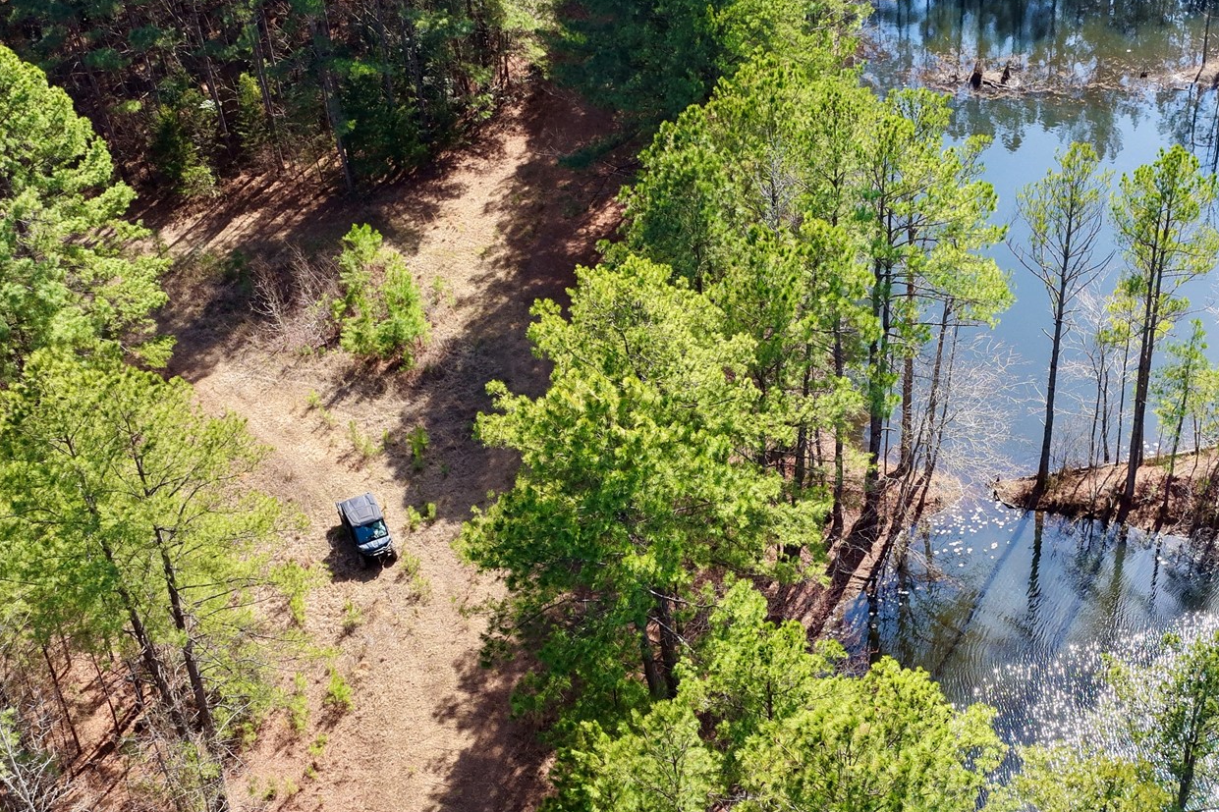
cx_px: 847
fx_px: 1659
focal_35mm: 49
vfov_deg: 27.3
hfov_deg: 39.7
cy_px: 563
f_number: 2.8
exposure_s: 1/1250
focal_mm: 14.45
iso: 400
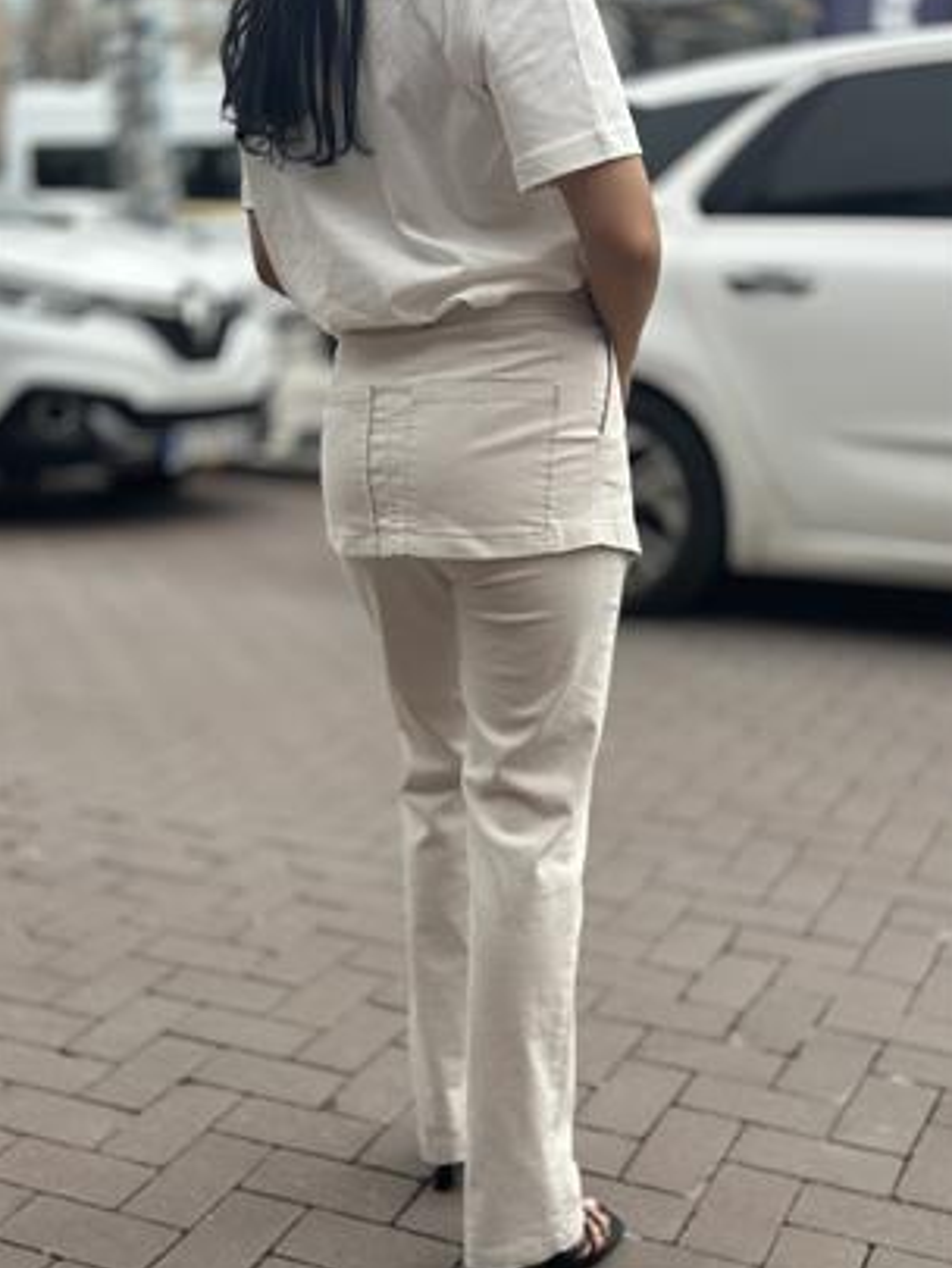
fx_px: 1796
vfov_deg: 38.9
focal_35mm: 49
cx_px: 476
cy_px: 631
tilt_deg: -10.6
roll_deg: +3.1
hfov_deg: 29.7
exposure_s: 1/3367
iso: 80
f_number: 1.78
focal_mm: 6.86
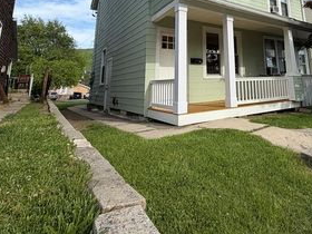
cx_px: 228
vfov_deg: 50.2
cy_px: 34
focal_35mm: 25
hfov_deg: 65.7
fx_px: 225
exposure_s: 1/770
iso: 25
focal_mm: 2.22
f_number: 2.2
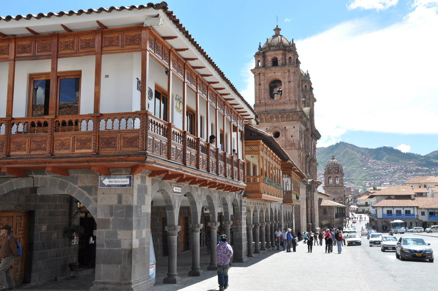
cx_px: 219
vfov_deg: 35.4
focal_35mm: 38
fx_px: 456
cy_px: 146
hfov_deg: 51.3
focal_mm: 25
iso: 200
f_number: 13
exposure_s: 1/160
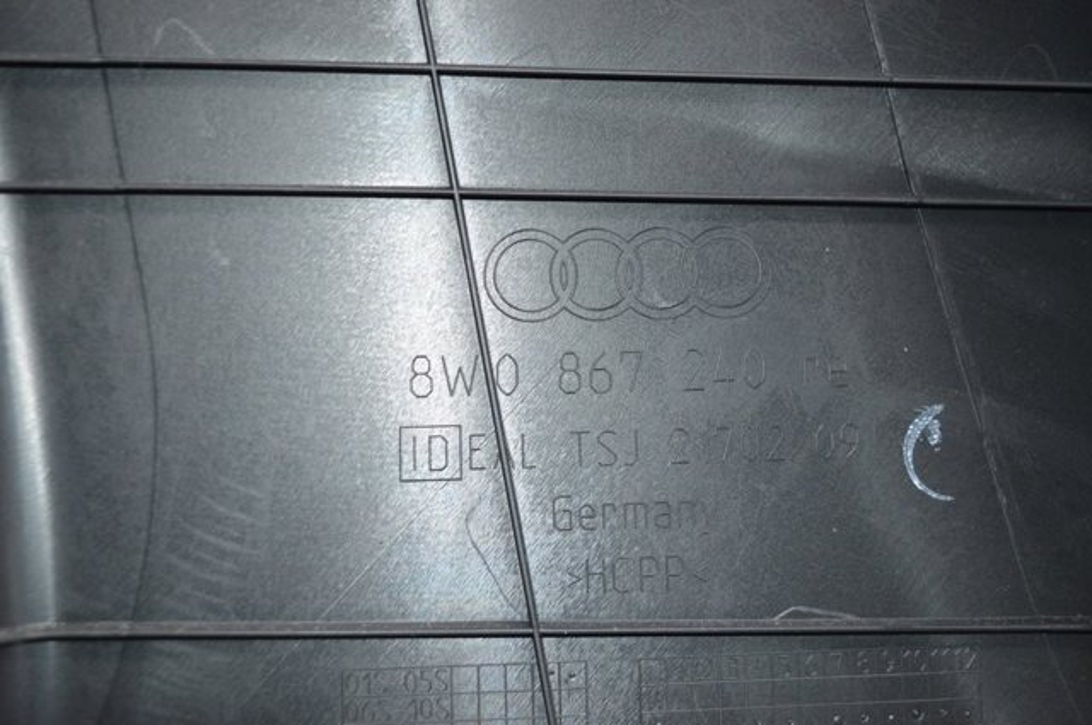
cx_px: 546
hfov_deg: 38.9
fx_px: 1545
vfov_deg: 26.4
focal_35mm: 51
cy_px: 362
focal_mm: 34
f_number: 4.5
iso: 1000
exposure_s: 1/60
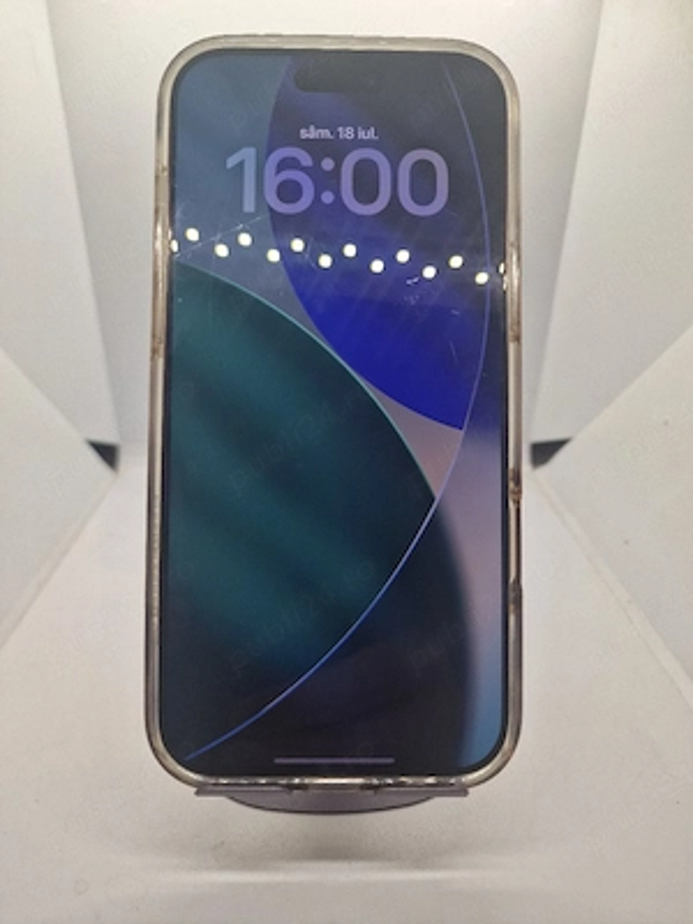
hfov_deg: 58.9
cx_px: 346
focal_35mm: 23
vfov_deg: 73.9
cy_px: 462
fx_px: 614
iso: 50
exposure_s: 1/120
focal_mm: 6.4
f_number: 1.8
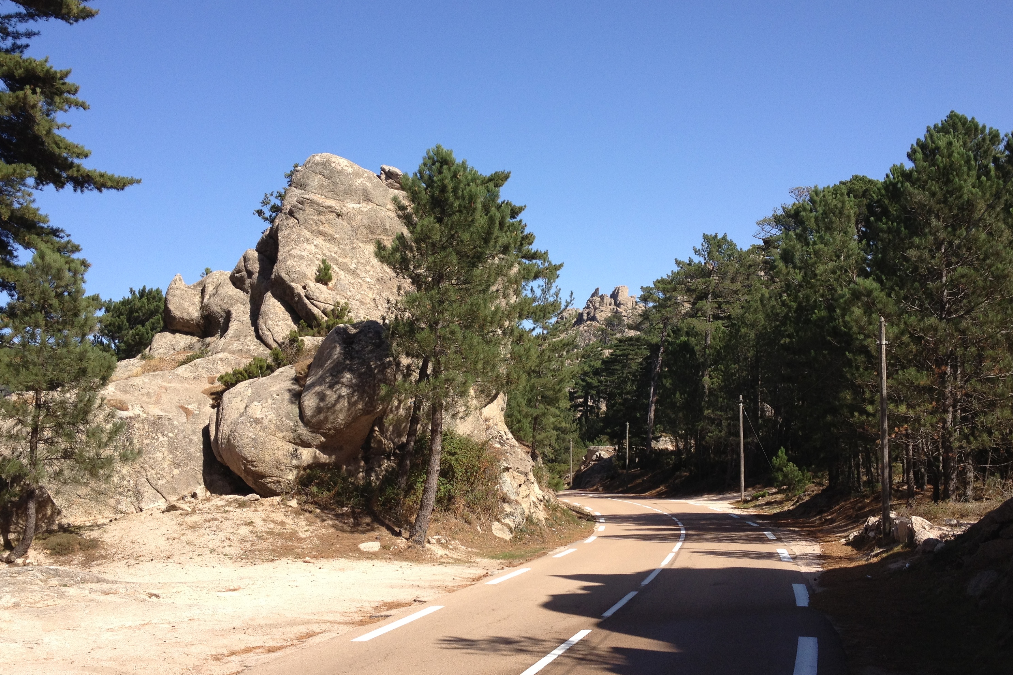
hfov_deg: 48.5
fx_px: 1125
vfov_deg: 33.4
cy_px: 375
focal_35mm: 40
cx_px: 518
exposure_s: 1/1227
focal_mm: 4.28
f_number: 2.4
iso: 64
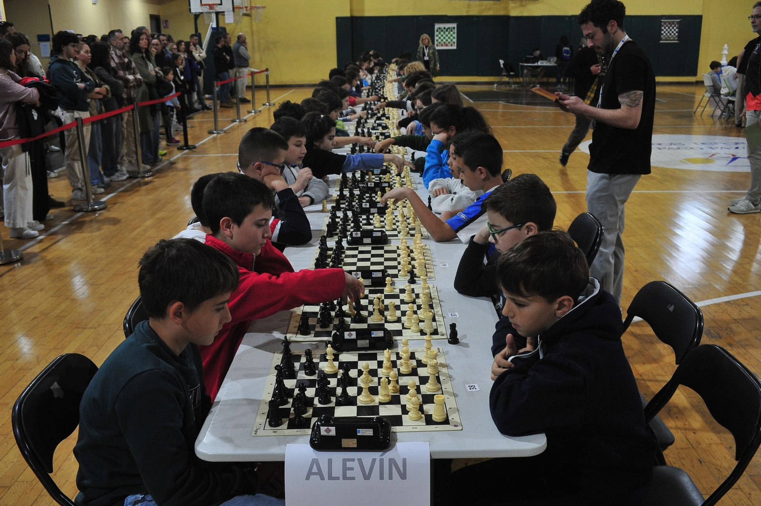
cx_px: 380
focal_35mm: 35
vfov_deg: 37.8
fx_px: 739
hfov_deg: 54.5
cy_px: 253
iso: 2500
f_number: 5.6
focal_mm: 35
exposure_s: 1/125
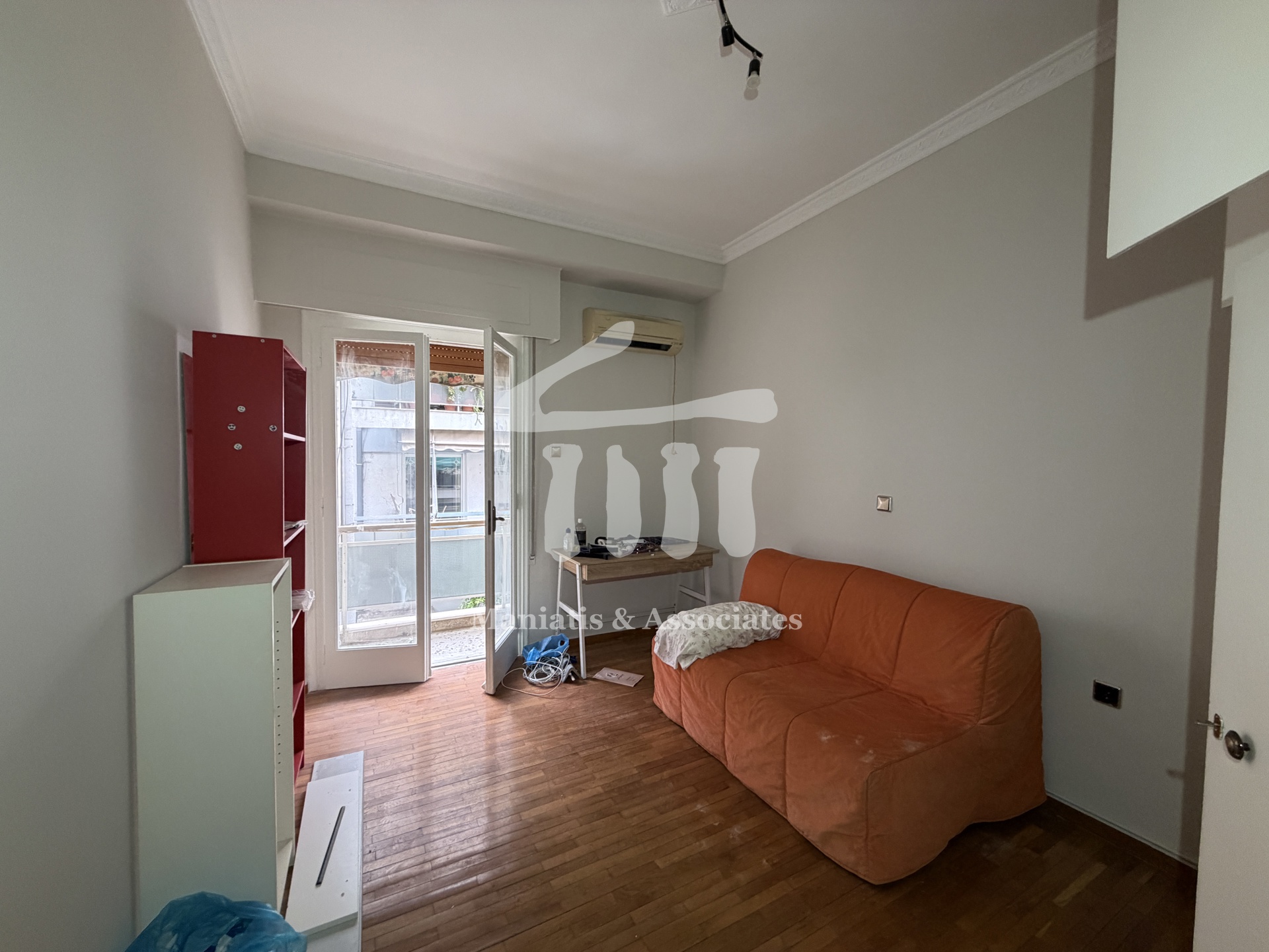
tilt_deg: -2.1
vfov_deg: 85.7
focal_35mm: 14
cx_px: 634
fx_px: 513
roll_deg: +0.1
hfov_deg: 102.1
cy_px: 476
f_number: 2.2
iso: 320
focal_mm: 2.22
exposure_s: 1/83
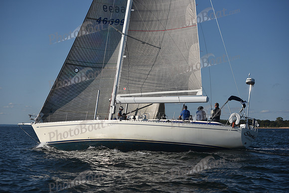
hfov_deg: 28.8
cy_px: 96
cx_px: 144
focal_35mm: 70
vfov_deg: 19.5
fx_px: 562
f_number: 4
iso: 250
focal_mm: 70
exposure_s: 1/2500
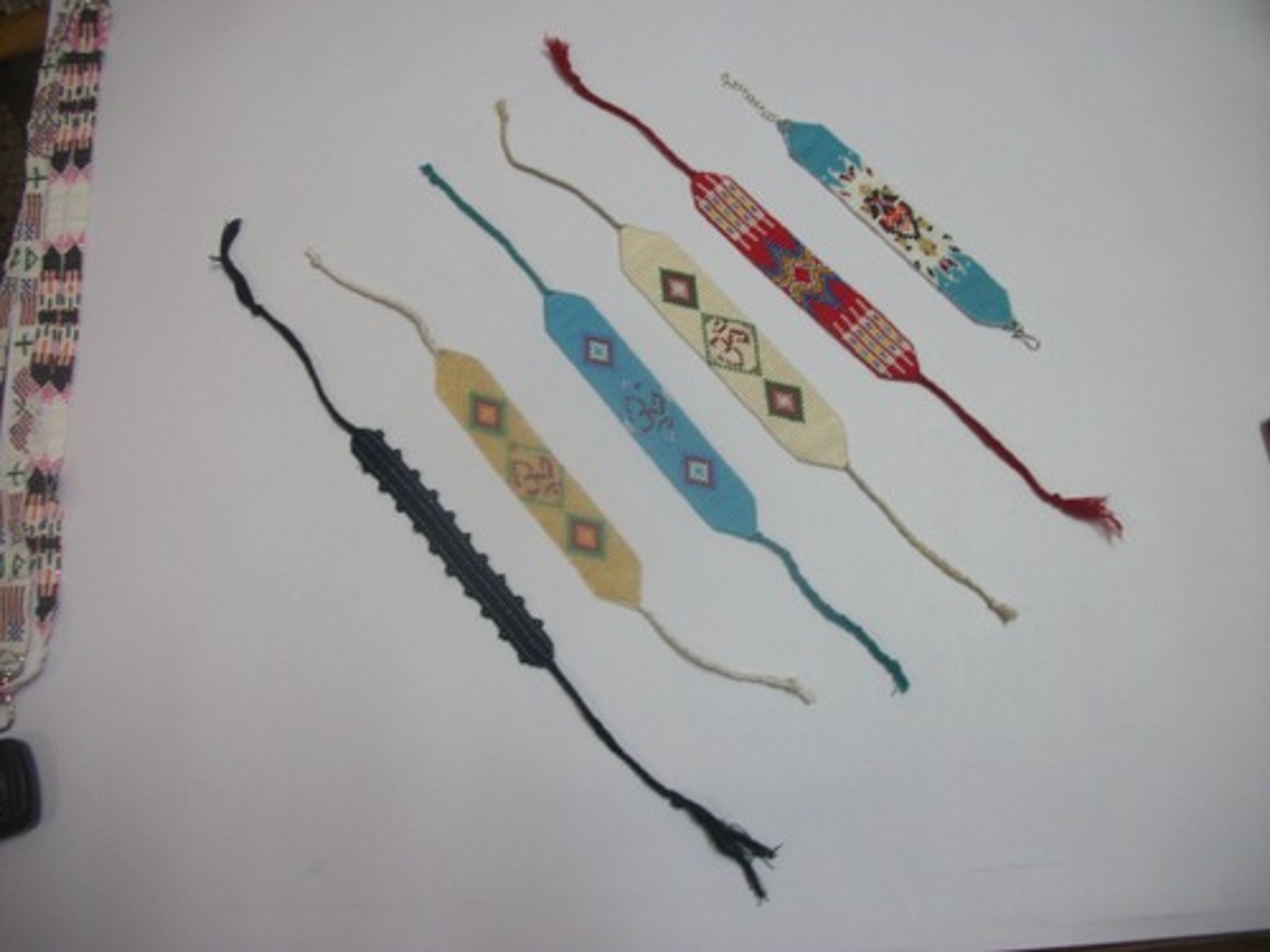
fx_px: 1174
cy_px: 476
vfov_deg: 44.2
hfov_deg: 56.8
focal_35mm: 32
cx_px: 635
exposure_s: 1/8
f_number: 2.9
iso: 109
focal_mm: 5.7
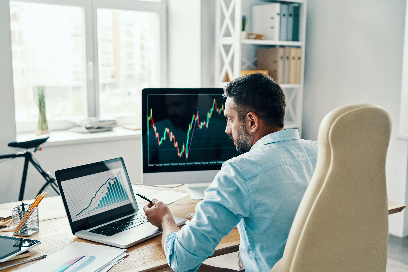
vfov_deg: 29.9
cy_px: 136
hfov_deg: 43.6
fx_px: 510
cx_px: 204
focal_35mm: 45
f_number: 2.8
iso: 200
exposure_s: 1/125
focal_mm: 45
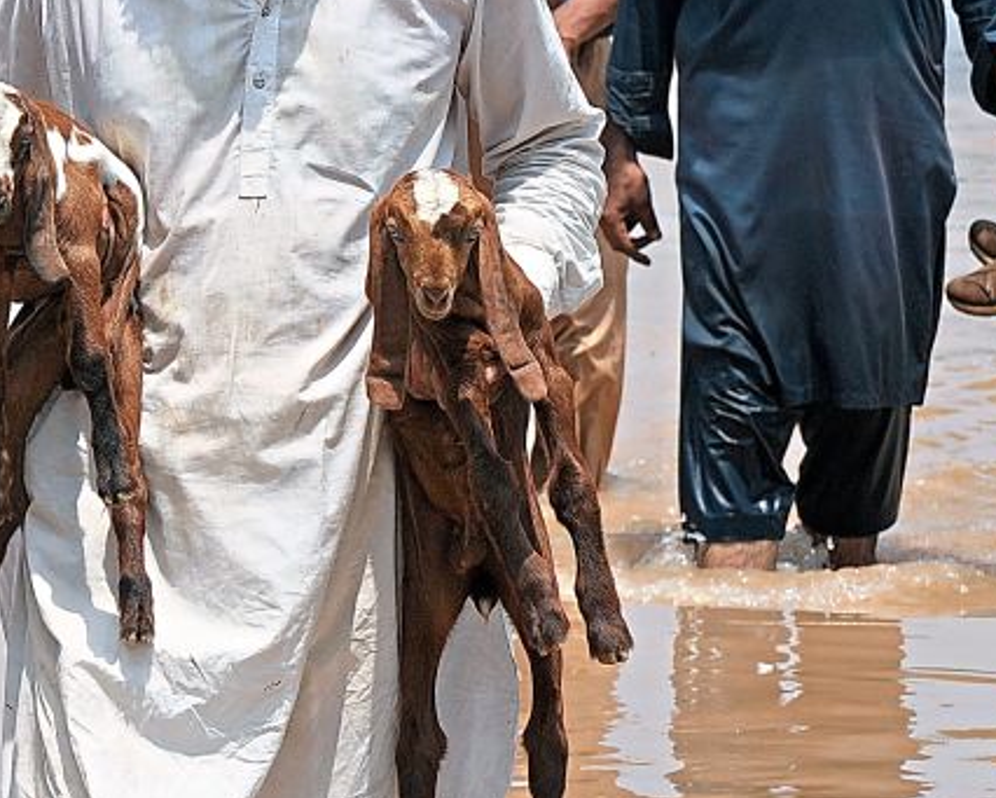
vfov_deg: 3.8
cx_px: 271
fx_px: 11912
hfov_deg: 4.8
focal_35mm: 404
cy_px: 356
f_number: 13
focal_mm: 148
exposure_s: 1/500
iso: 400
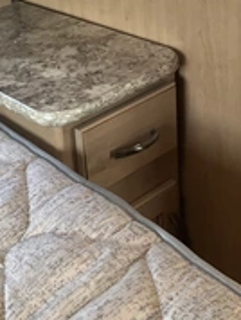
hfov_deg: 22.3
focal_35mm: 65
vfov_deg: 29.0
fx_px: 602
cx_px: 41
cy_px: 52
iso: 80
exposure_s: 1/60
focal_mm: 3
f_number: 1.8
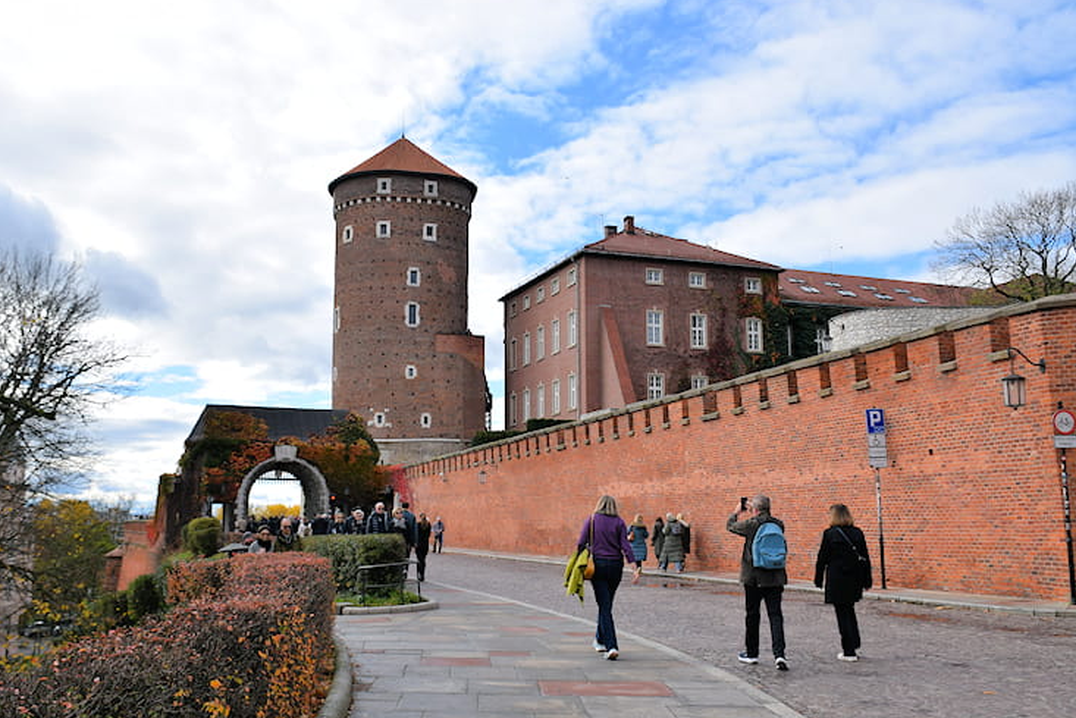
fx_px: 1076
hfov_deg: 53.1
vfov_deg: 36.9
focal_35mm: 36
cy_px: 382
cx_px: 514
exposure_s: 1/400
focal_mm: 22
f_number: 10
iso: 200
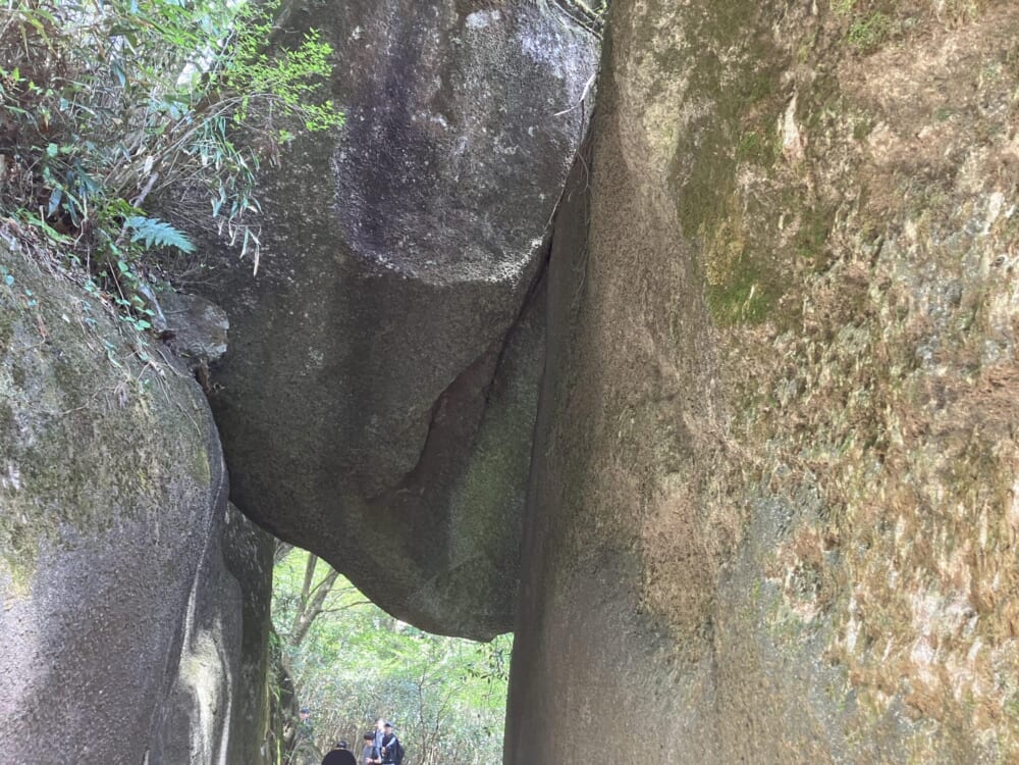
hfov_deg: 63.4
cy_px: 382
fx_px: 824
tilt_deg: +17.1
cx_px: 510
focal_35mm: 28
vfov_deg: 49.7
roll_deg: +2.4
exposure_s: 1/60
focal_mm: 3.99
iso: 80
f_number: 1.8
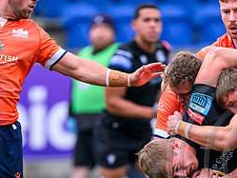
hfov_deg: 1.6
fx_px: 8583
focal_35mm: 1253
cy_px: 228
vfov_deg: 1.2
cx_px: 207
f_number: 2.8
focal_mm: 400
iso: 3200
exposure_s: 1/2000
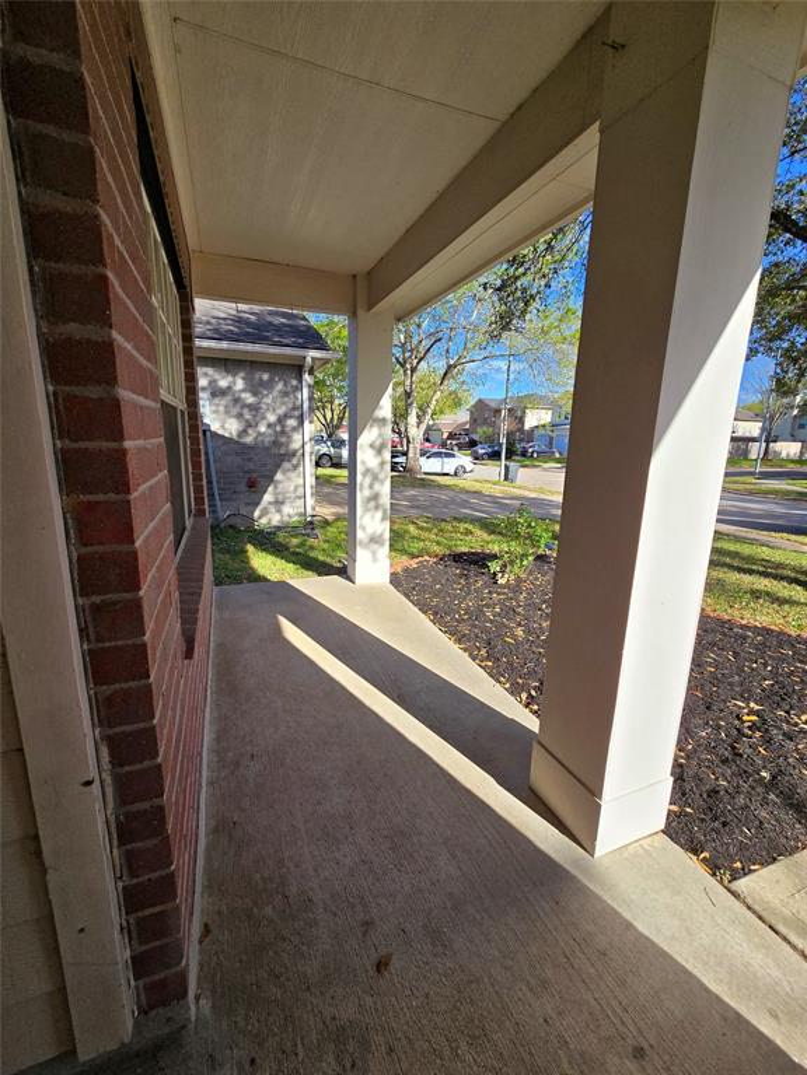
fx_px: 404
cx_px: 404
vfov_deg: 106.2
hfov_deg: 89.9
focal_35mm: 13
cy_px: 538
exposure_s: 1/2000
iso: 80
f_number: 2.2
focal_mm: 2.2
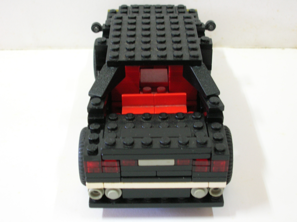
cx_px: 148
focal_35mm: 58
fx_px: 497
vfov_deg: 25.2
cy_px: 111
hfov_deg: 33.3
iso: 100
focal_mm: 9.7
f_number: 3.5
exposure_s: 1/1.7
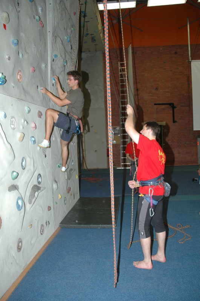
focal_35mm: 27
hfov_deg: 47.8
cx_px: 100
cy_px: 150
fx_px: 226
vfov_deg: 67.5
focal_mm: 18
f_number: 4
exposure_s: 1/60
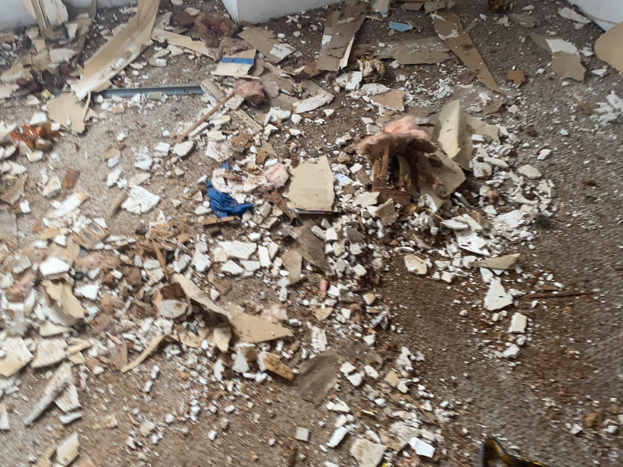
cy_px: 211
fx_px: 702
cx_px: 297
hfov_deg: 47.8
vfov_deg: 36.8
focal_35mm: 39
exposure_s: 1/30
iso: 200
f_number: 1.8
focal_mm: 4.25
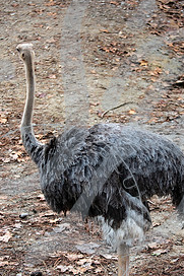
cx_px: 95
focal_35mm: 129
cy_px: 141
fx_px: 990
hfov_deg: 10.6
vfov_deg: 15.9
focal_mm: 78
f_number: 2.8
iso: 200
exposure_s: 1/1000
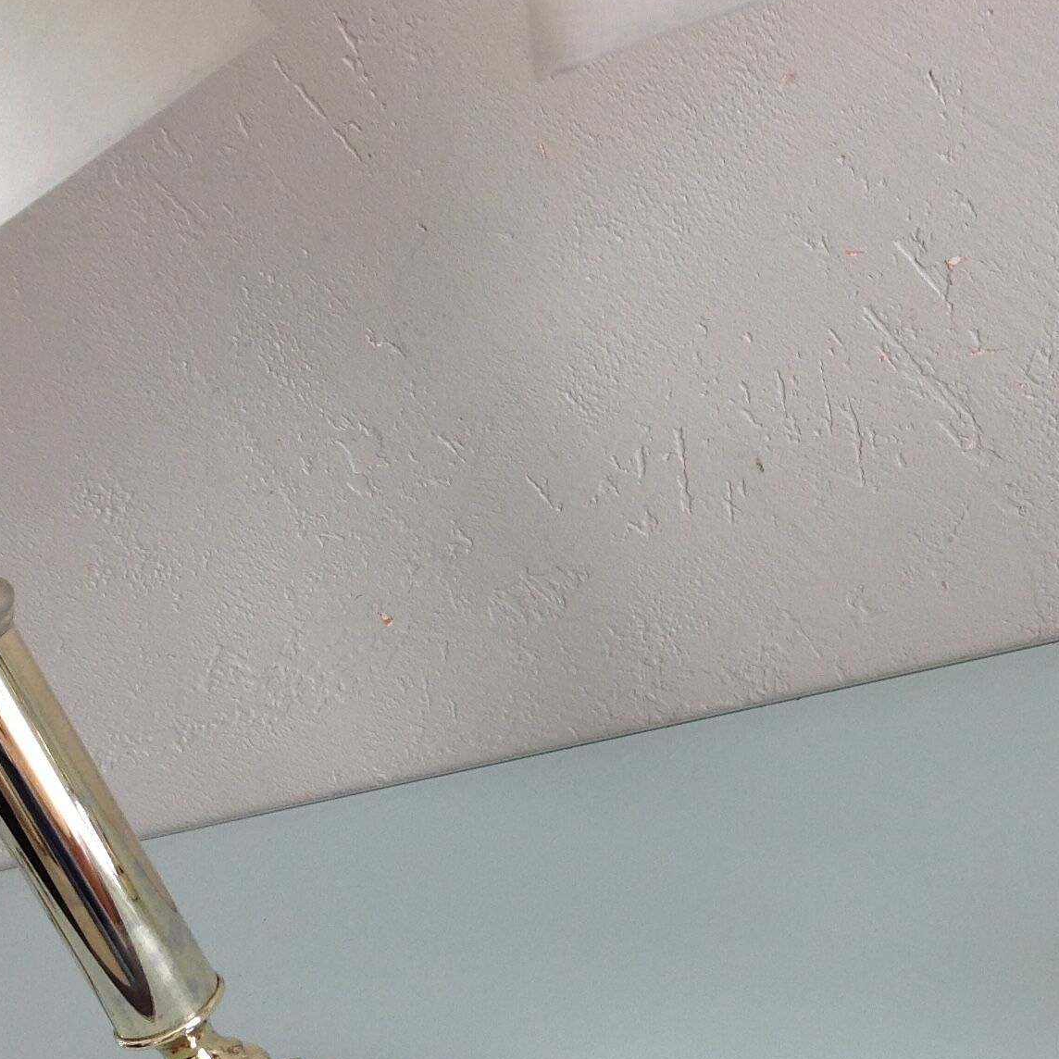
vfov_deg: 24.6
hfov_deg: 24.5
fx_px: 2423
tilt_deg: -22.3
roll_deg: +22.7
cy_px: 575
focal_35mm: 70
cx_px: 750
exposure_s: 1/40
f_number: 2.4
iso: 50
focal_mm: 4.28
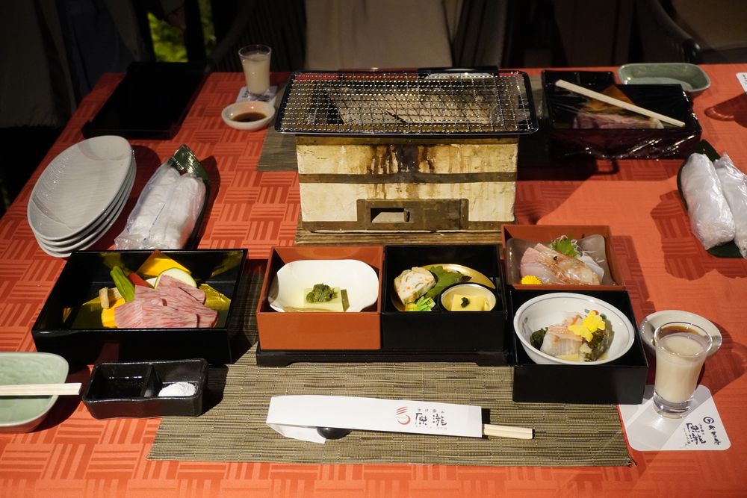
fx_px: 903
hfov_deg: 45.0
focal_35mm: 44
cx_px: 374
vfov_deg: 30.9
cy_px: 249
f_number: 5
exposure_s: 1/160
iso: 4000
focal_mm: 29
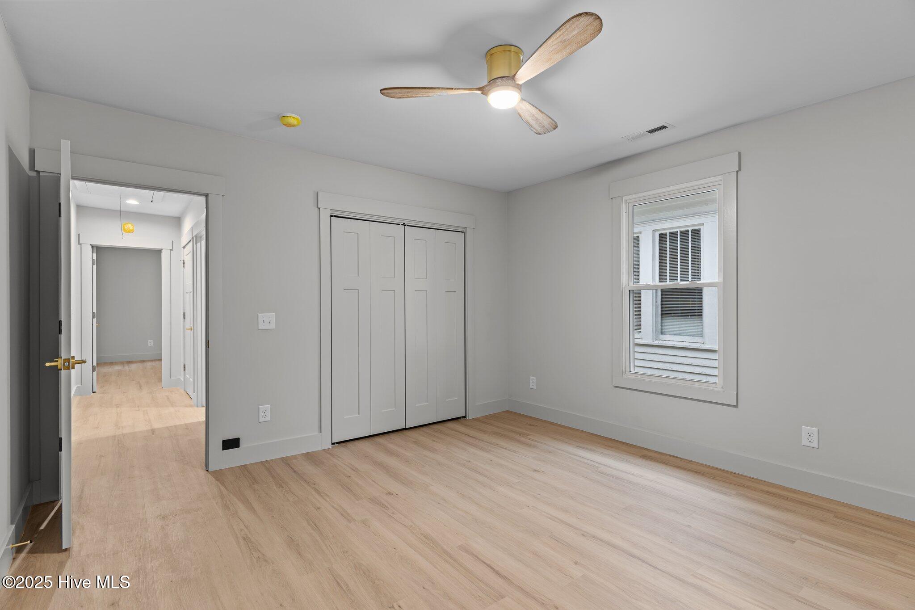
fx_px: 432
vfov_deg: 70.4
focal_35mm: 17
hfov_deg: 93.3
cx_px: 458
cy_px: 305
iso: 100
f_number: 5
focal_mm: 17
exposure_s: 3.2
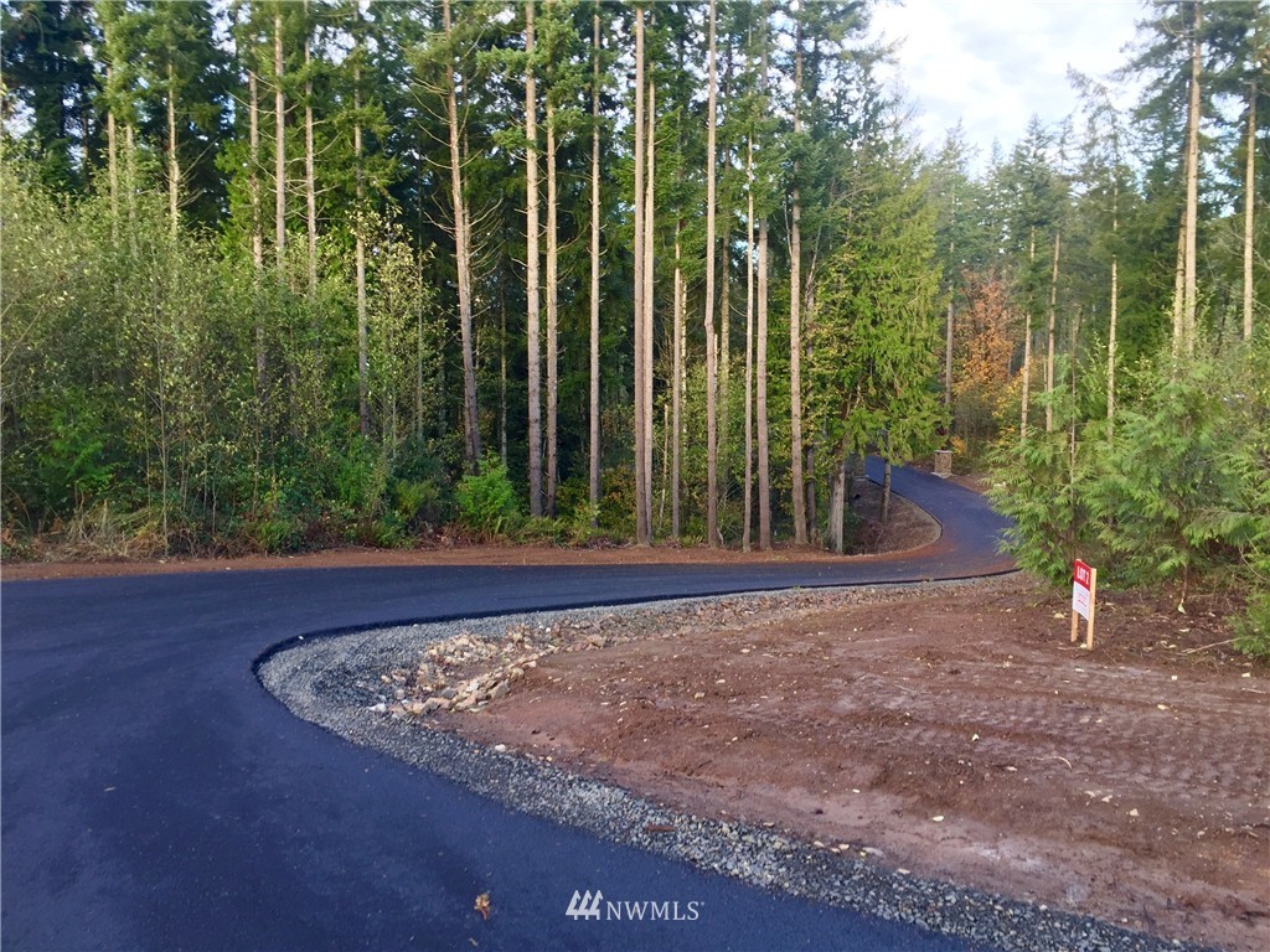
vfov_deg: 48.2
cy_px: 476
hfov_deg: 61.7
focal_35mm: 29
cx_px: 635
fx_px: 1064
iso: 32
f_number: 2.2
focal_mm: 4.15
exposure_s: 1/60
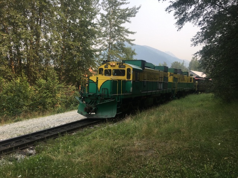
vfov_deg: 48.2
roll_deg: +0.5
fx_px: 199
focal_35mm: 29
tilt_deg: -1.0
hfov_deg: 61.7
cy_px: 89
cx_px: 119
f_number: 2.2
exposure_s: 1/625
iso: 25
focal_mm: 4.15
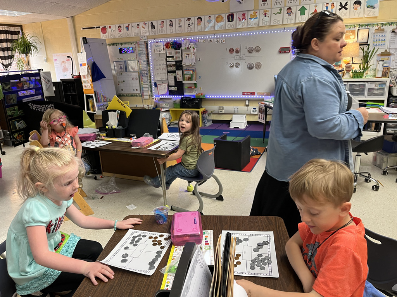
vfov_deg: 53.1
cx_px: 198
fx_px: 298
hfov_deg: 67.3
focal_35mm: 26
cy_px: 148
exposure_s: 1/60
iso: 125
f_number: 1.6
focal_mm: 5.1
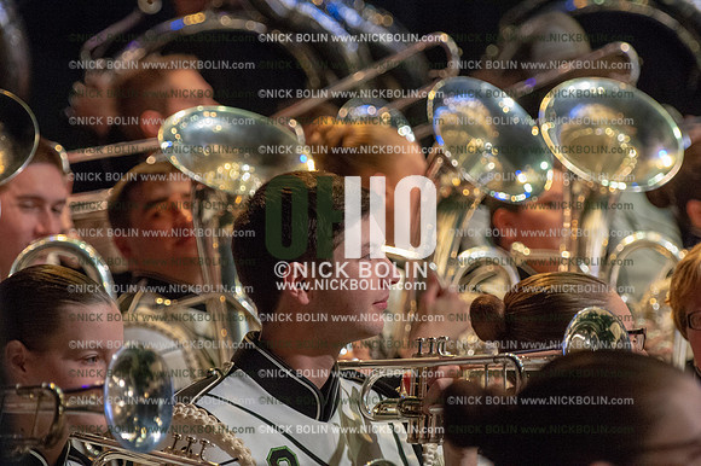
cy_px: 233
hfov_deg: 9.8
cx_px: 350
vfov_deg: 6.5
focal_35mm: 210
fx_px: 4087
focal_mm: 210
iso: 8000
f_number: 5.6
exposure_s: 1/320
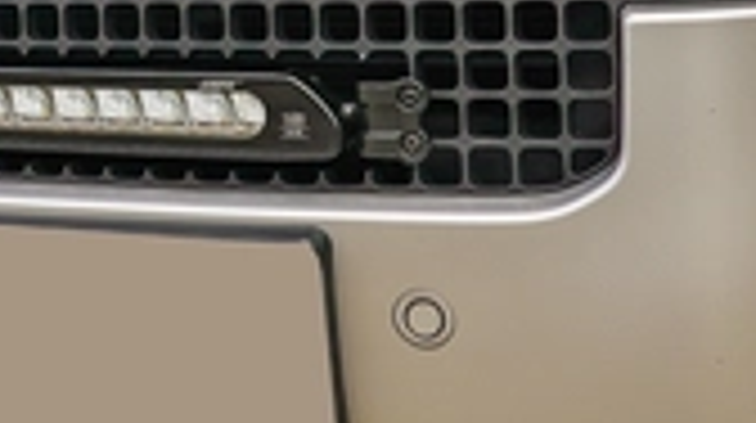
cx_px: -50
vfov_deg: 12.2
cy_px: -128
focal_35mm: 96
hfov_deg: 21.3
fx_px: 1922
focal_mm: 24
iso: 100
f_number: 9
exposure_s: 1/80
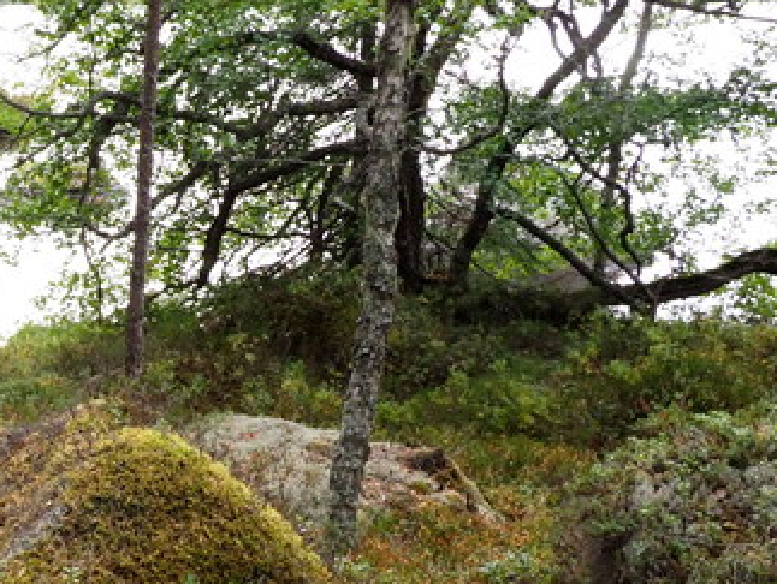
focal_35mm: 95
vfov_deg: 15.6
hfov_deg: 18.9
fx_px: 2135
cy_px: 336
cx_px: -265
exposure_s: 1/60
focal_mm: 16
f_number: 8
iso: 1250
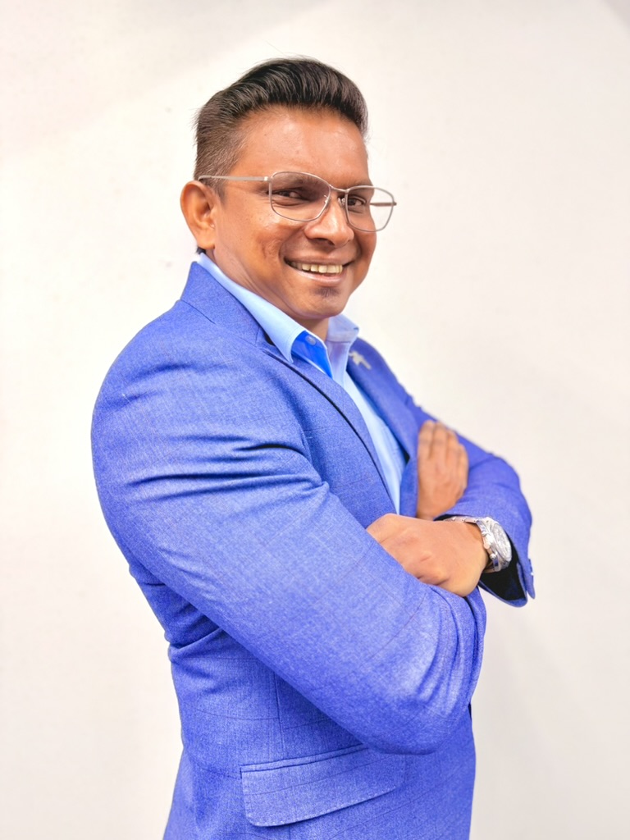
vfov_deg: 71.6
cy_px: 420
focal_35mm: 24
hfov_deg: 56.8
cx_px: 315
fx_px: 582
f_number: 1.78
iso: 100
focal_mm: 6.76
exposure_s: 1/50
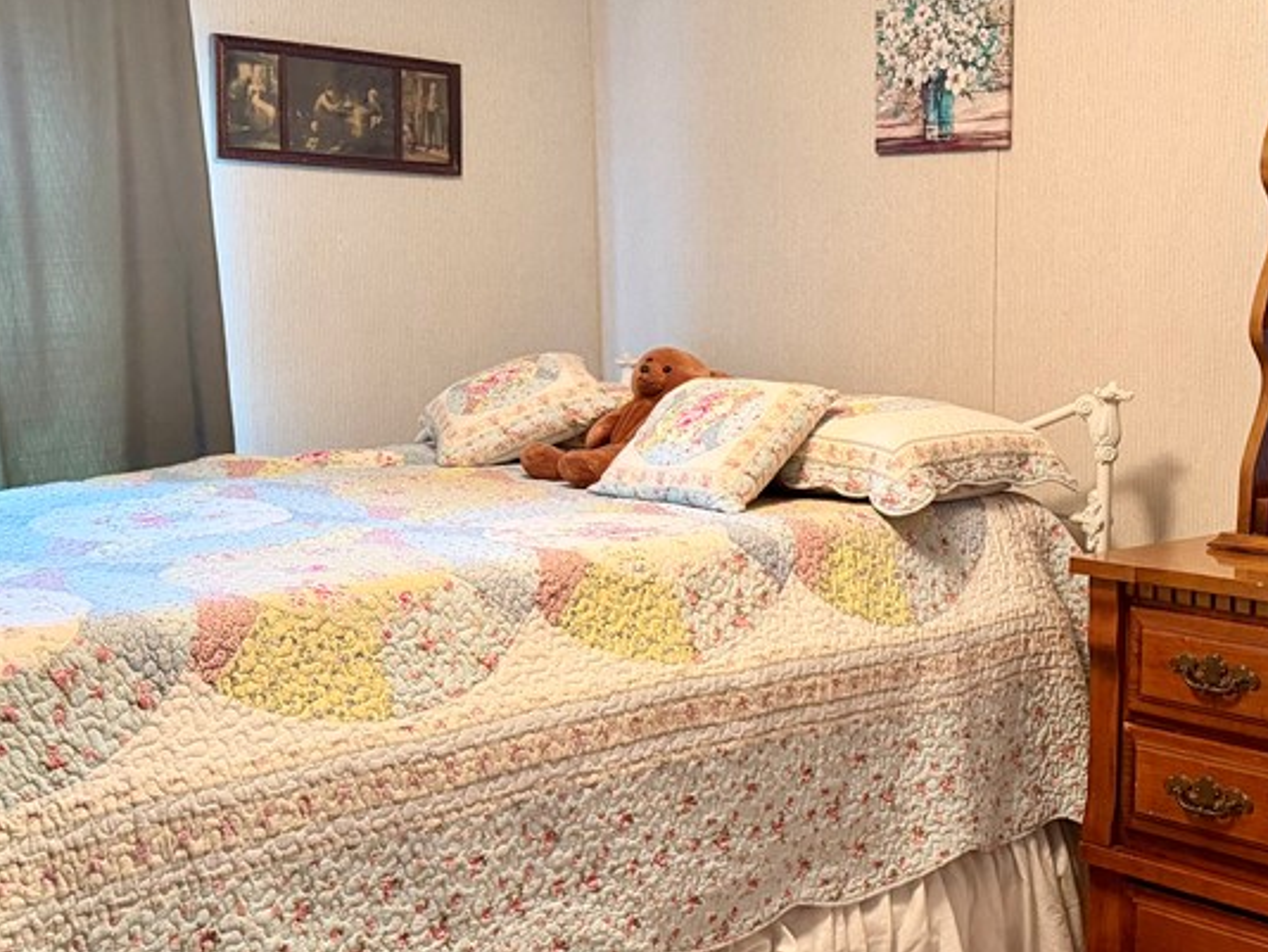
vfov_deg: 31.5
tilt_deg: -9.0
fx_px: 1686
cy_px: 518
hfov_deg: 40.4
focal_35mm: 46
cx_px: 900
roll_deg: -1.1
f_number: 1.78
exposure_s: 1/60
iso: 640
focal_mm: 6.76
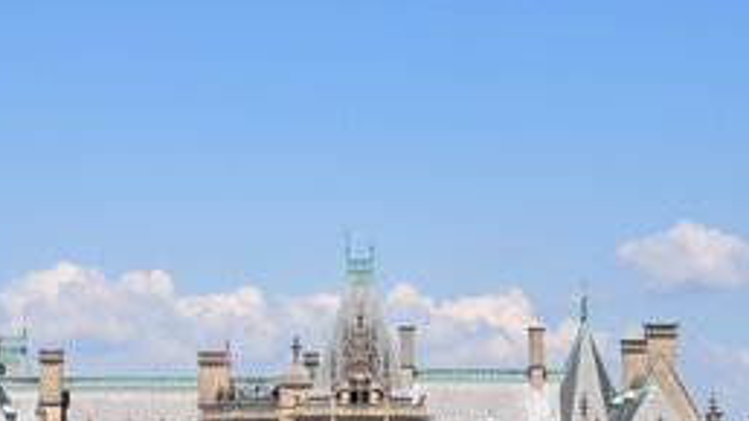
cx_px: 366
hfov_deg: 17.8
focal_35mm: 120
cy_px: 489
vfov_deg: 9.9
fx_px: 2386
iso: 400
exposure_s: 1/4000
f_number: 4
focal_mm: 35
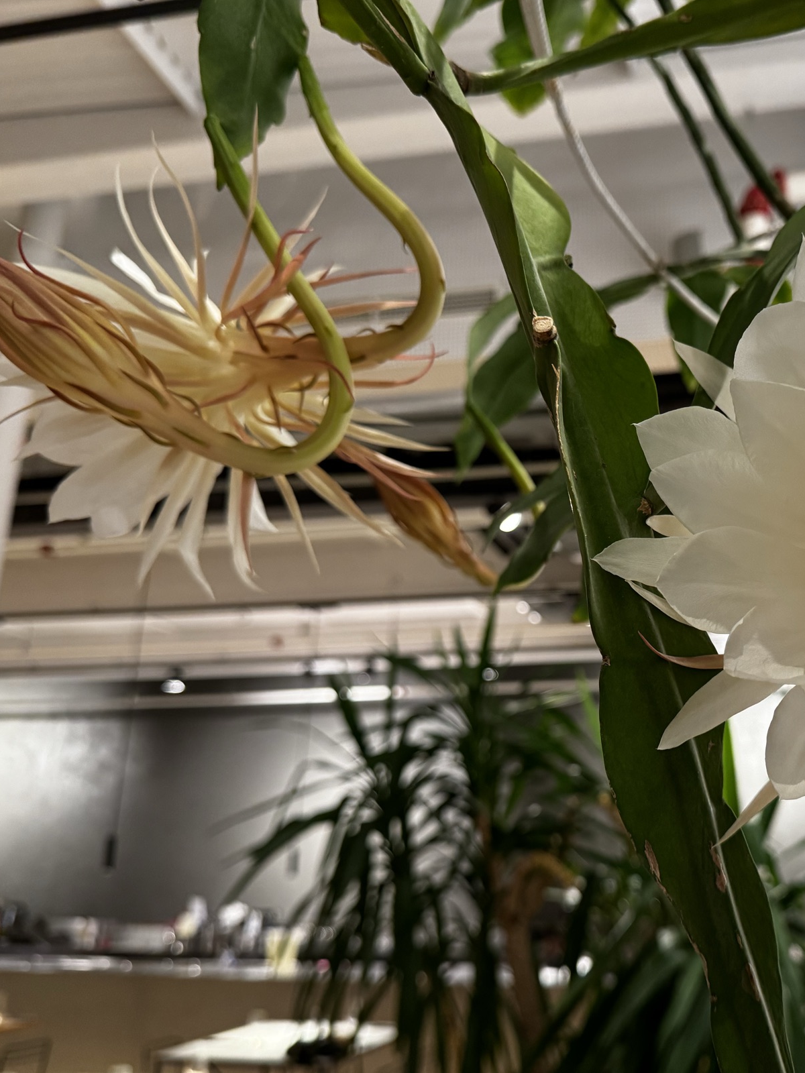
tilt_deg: +17.6
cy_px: 521
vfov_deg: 55.3
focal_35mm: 33
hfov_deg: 41.5
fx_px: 1023
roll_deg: +0.6
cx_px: 619
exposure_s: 1/50
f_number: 1.78
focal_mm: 6.76
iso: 400
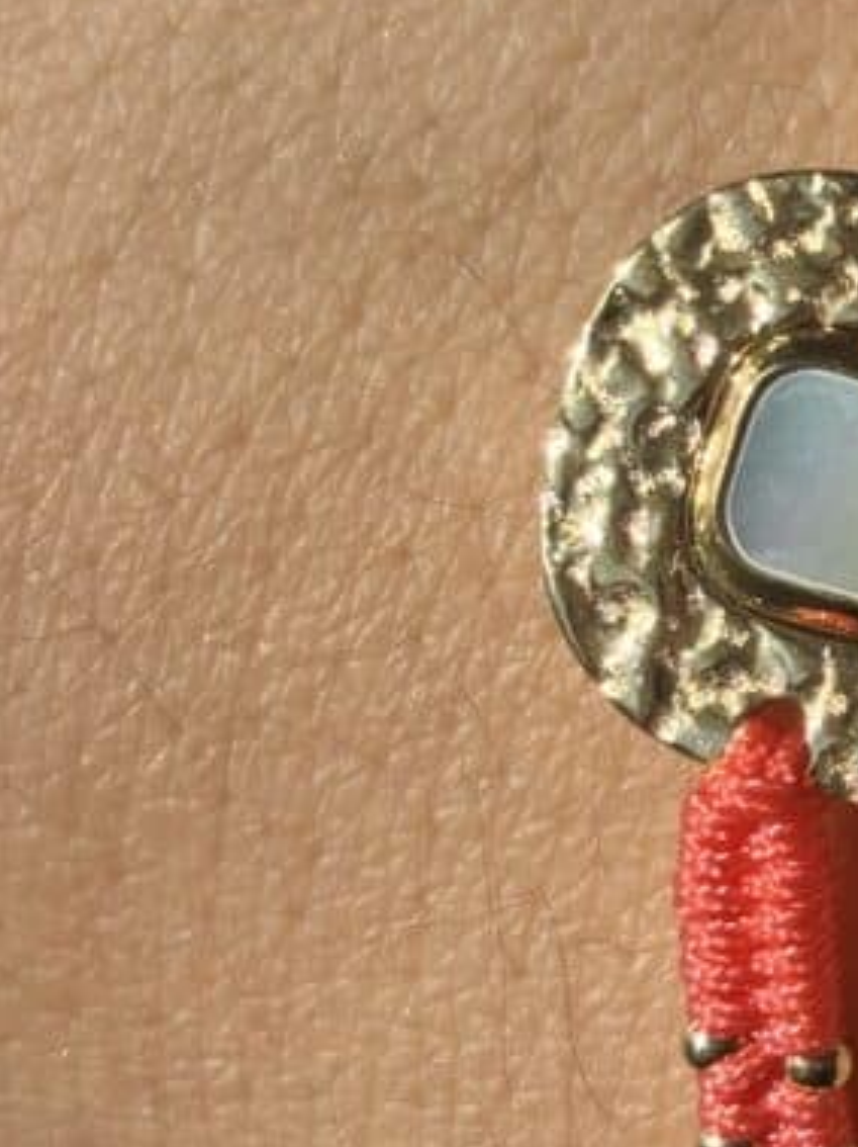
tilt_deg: -51.5
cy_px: 449
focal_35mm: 141
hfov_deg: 10.3
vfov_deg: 14.0
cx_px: 1137
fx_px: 4665
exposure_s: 1/2778
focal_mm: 5.96
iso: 40
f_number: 1.6
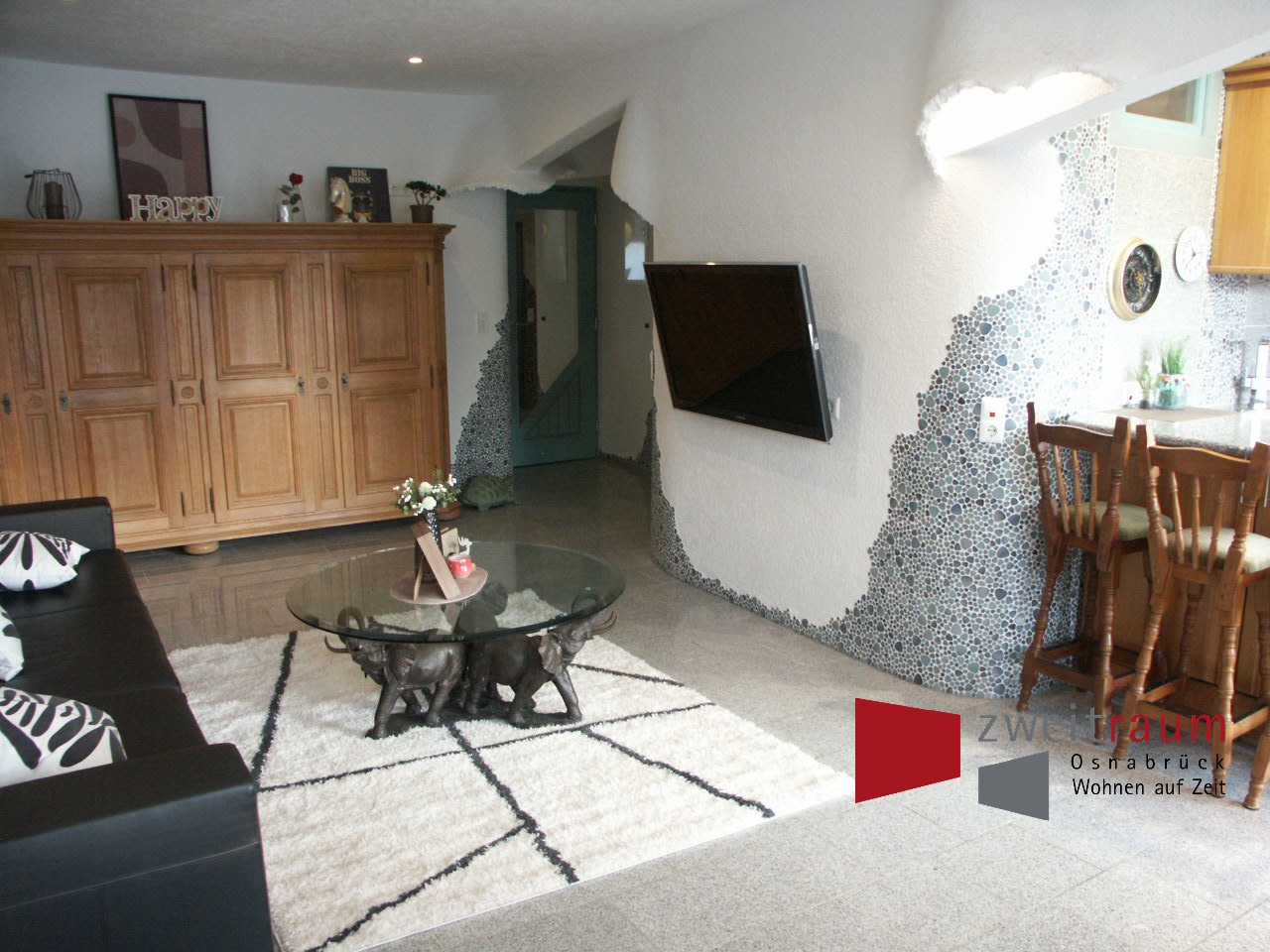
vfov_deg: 49.7
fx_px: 1027
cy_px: 476
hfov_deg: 63.4
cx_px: 635
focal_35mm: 28
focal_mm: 7.21
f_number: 2.8
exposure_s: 1/20
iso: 200
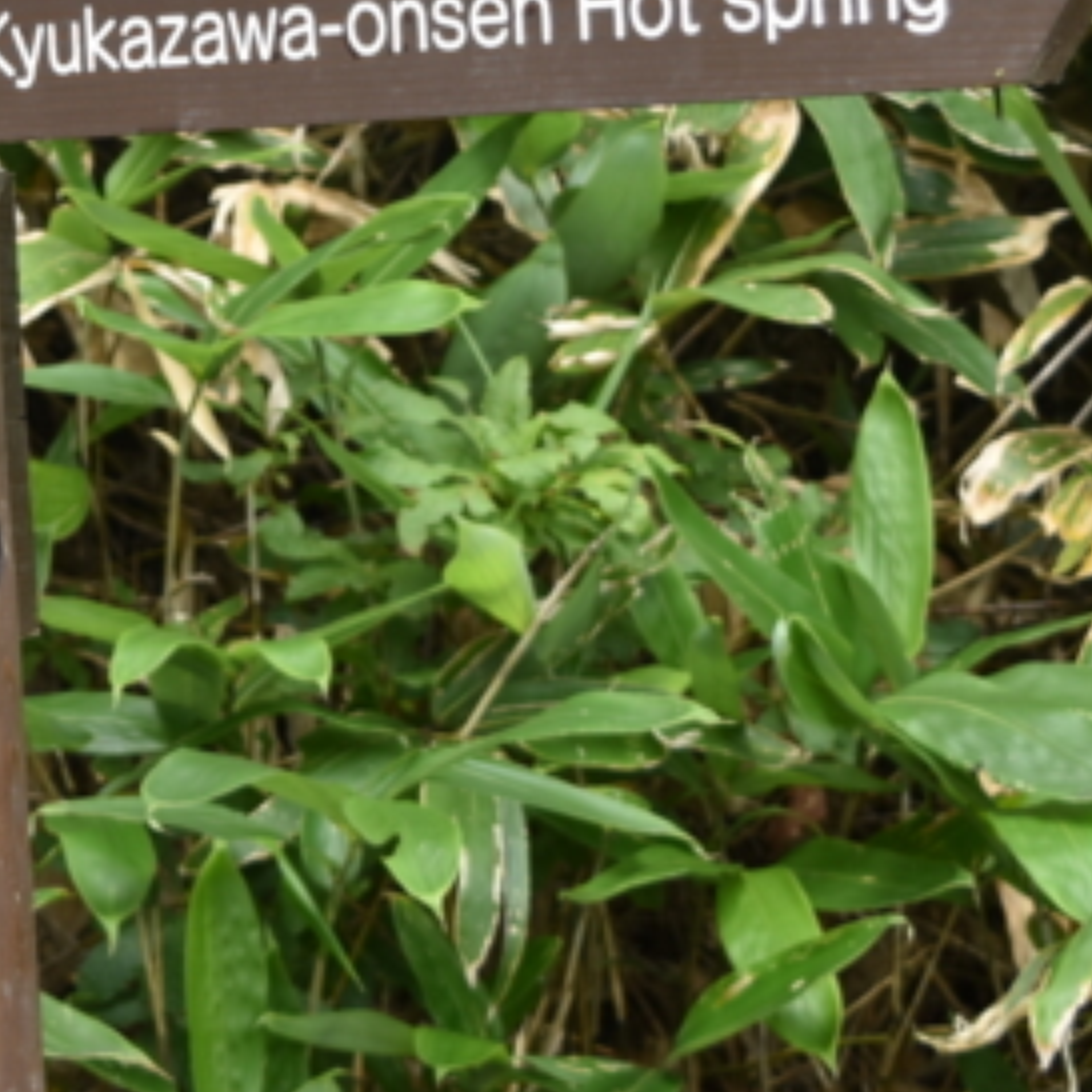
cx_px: 156
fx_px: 4783
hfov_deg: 12.9
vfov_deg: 13.0
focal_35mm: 134
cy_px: 234
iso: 200
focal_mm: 28
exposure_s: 1/80
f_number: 4.2
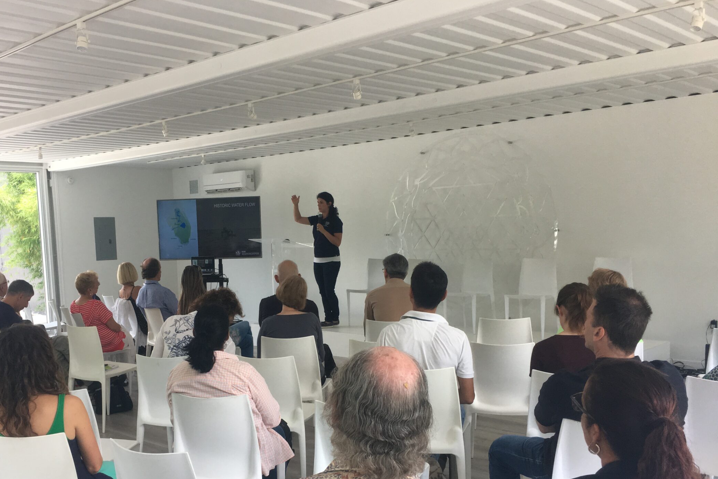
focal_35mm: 37
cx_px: 278
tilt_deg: -6.8
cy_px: 321
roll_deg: +2.0
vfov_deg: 35.6
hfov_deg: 51.5
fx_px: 738
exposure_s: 1/120
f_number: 2.2
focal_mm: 4.15
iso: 40
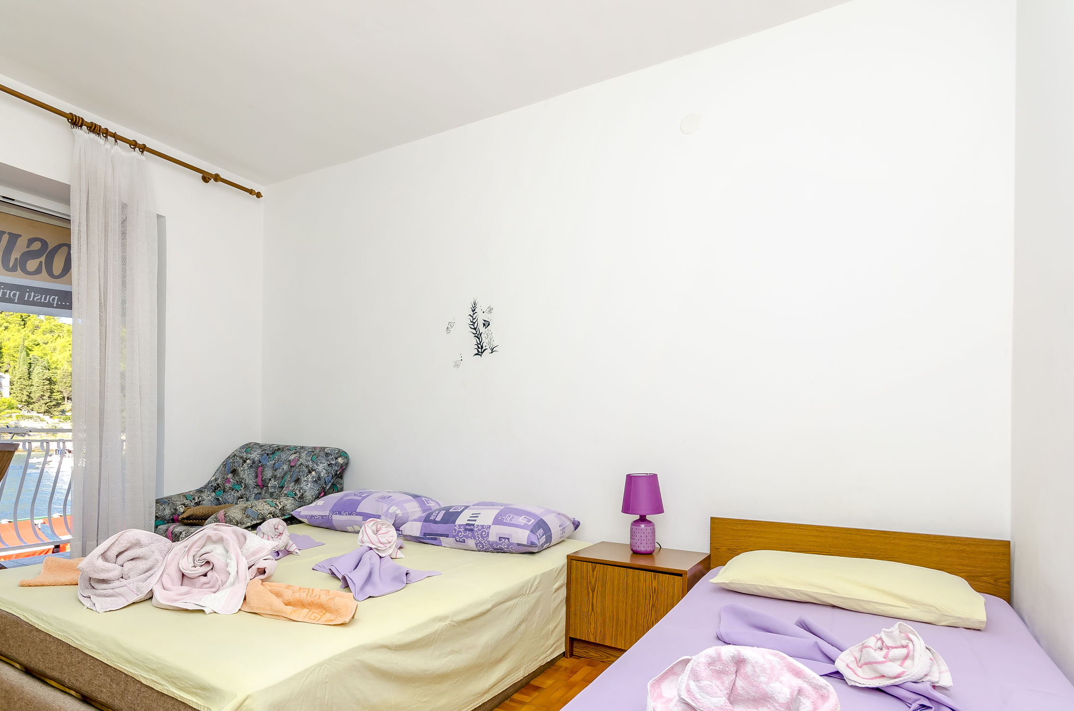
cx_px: 468
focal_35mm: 19
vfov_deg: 63.7
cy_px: 431
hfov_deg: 86.6
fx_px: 566
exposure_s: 1/200
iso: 250
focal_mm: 10
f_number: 8
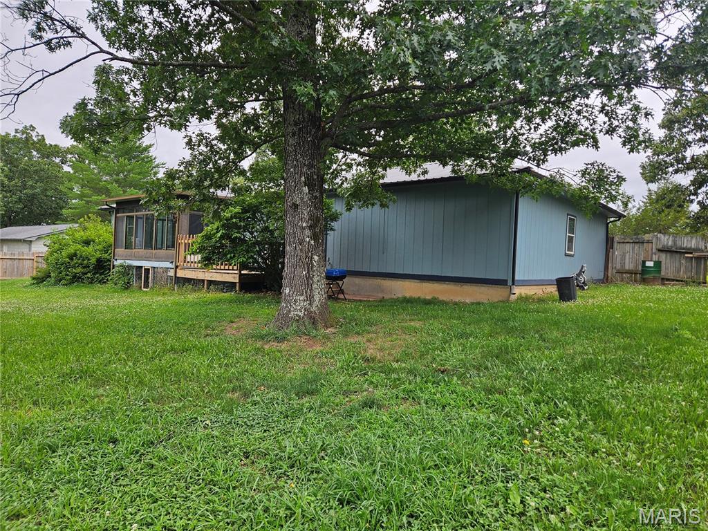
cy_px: 266
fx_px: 470
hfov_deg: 73.9
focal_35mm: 23
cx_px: 354
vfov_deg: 58.9
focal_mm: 5.4
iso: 25
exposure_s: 1/437
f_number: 1.8
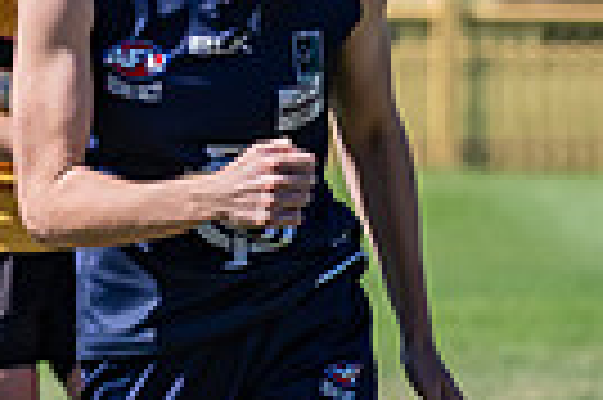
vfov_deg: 0.8
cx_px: 1228
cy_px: 474
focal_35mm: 1622
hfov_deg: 1.3
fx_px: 27135
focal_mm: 250
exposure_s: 1/2000
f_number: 10
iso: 800
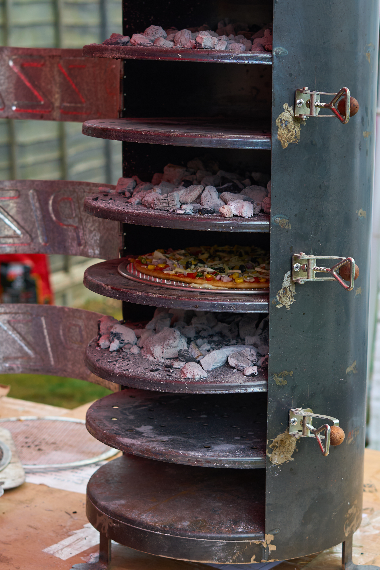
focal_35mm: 77
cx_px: 193
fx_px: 1219
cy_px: 291
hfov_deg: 17.7
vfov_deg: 26.3
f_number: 4
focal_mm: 50
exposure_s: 1/160
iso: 250
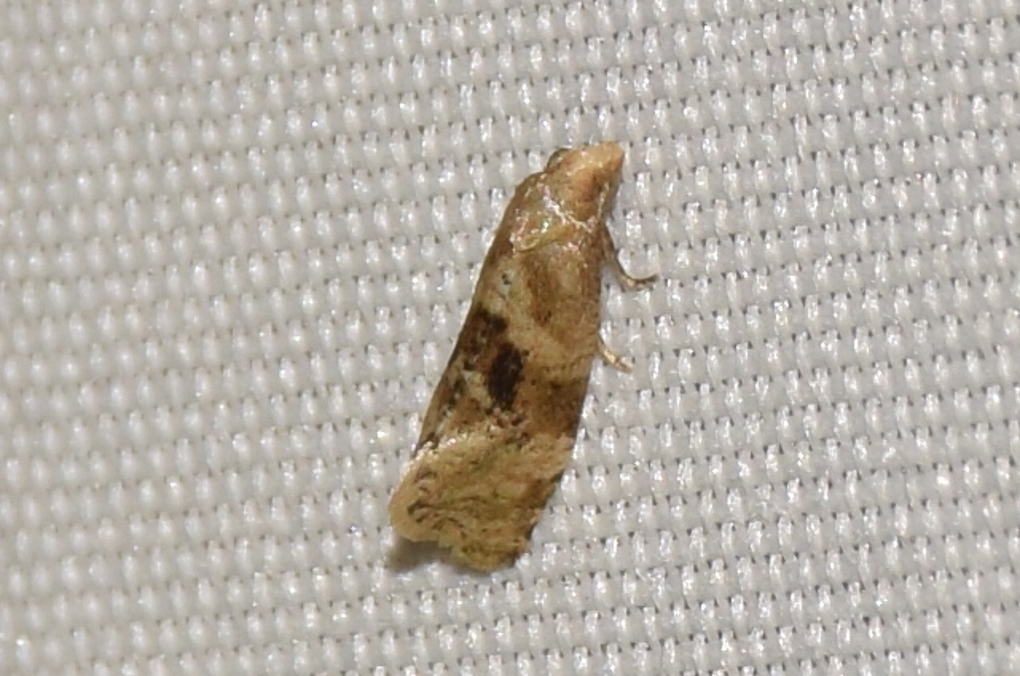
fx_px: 4029
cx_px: 510
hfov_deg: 14.4
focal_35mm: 142
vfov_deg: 9.6
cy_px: 338
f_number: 10
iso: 125
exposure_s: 1/160
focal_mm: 95
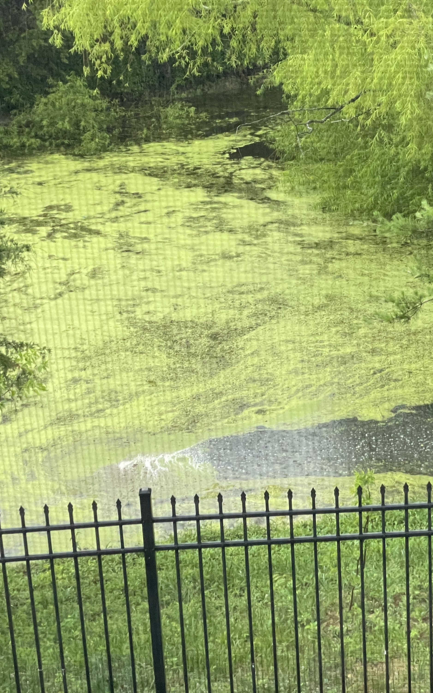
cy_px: 348
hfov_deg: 17.3
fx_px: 1397
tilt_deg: -23.4
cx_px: 413
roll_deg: +1.4
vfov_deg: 27.8
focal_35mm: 74
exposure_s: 1/89
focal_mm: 6
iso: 200
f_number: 2
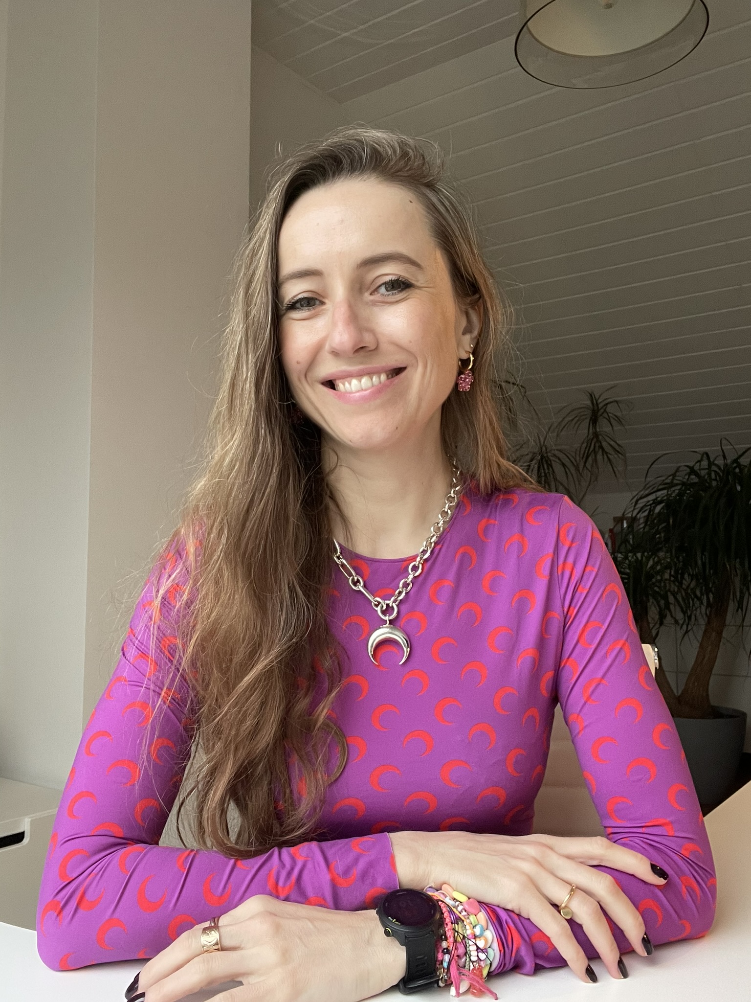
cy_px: 501
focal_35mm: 30
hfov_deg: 46.8
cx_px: 376
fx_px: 868
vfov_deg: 60.0
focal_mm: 2.71
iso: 125
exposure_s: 1/50
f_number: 2.2
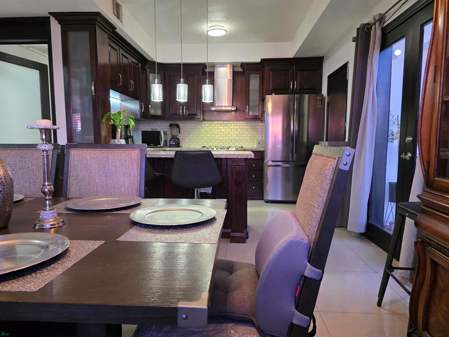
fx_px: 298
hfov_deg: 73.9
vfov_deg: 58.9
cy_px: 168
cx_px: 224
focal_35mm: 23
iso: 800
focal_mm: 6.3
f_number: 1.7
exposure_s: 1/120
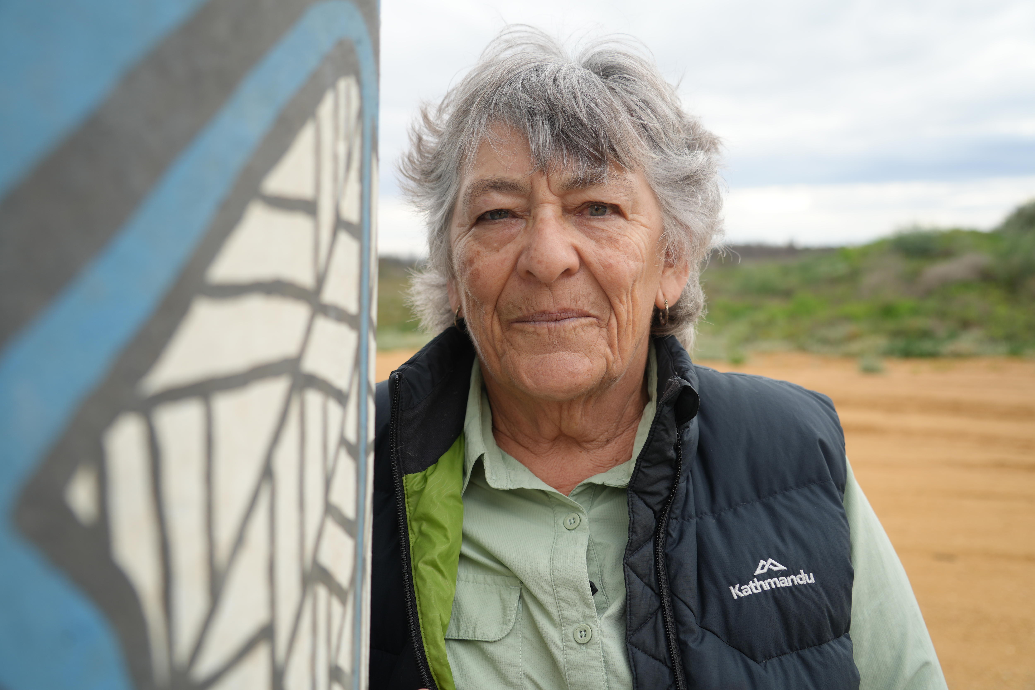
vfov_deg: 37.8
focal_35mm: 35
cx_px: 518
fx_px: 1006
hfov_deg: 54.4
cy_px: 345
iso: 100
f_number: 4.5
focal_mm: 35
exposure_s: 1/250
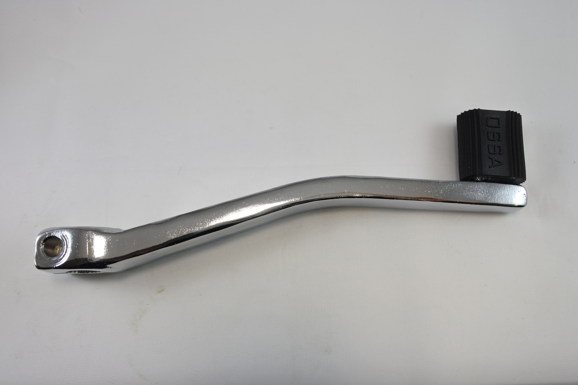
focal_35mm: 29
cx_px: 289
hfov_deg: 63.7
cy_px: 192
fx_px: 466
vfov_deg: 45.0
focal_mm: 10.8
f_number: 3.5
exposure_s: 1/250
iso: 250
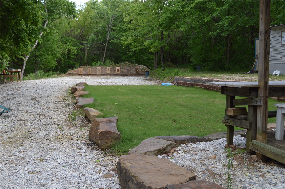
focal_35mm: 42
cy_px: 94
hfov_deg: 46.4
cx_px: 142
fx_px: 332
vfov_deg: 31.8
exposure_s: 1/125
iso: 100
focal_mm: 28
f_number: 5.6
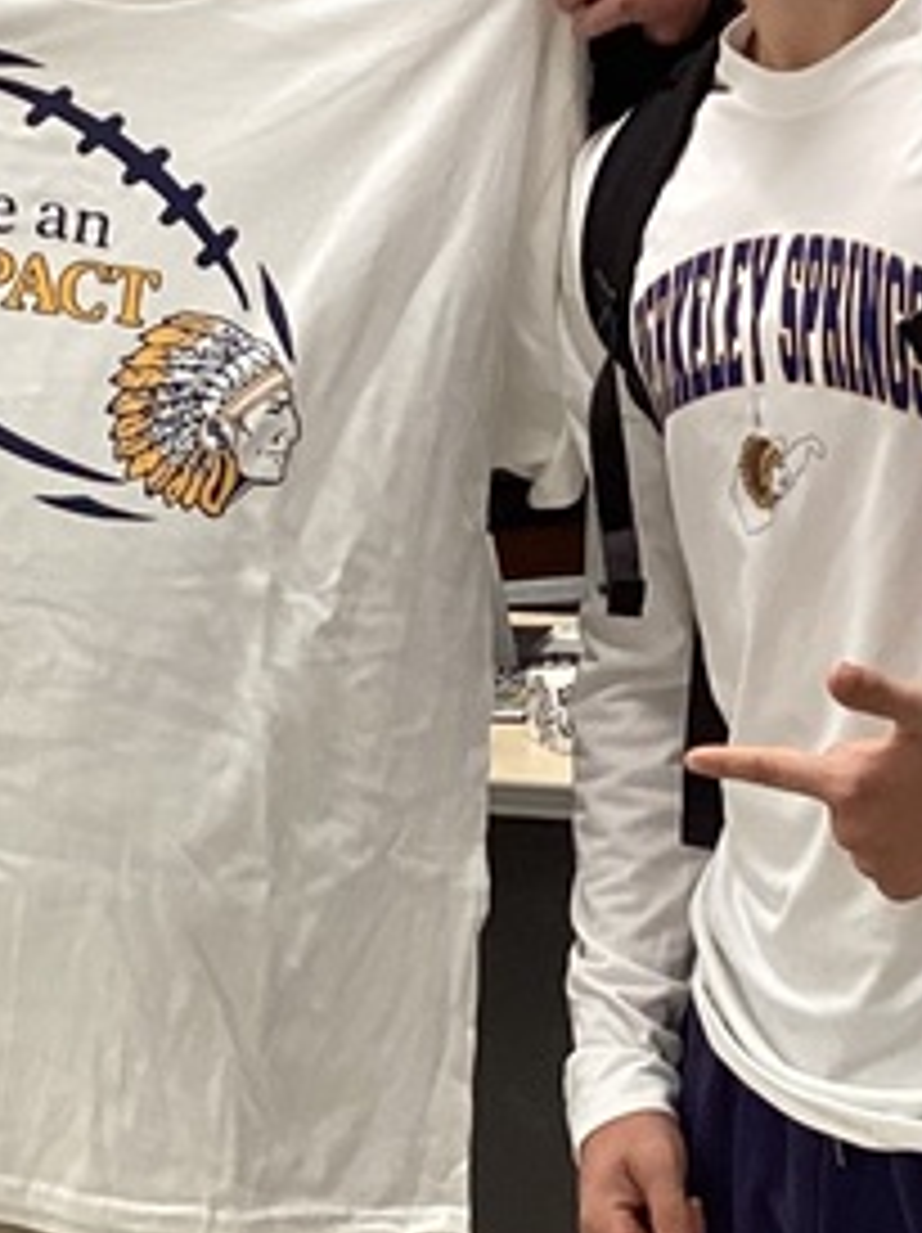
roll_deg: +1.7
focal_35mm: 116
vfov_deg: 17.0
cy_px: 752
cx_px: 567
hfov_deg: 12.7
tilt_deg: -13.2
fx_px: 4126
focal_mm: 3.3
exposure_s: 1/60
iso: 160
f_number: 2.4
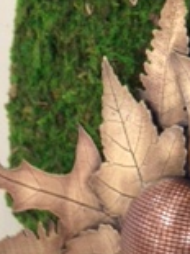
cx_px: 336
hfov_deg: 10.3
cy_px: 75
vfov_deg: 14.5
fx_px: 997
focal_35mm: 136
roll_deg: +2.0
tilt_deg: -42.4
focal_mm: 4.12
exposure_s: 1/20
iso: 64
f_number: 2.4
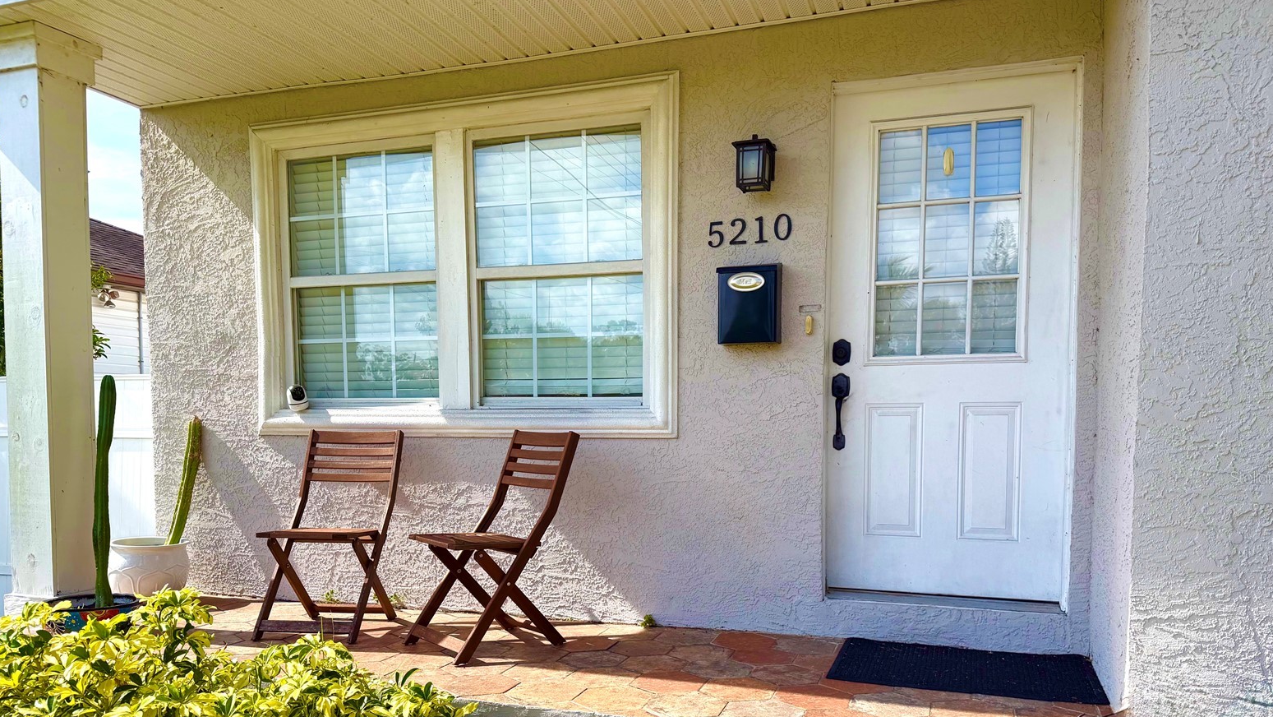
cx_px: 650
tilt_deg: -4.2
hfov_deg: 69.8
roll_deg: +0.4
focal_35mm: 27
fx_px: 912
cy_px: 477
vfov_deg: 42.4
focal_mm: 6.76
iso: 80
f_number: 1.78
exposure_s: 1/3953
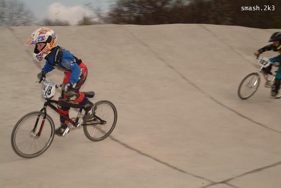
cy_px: 94
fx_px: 410
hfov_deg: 37.8
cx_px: 140
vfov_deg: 25.8
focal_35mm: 52
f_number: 11
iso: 100
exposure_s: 1/125
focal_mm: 35
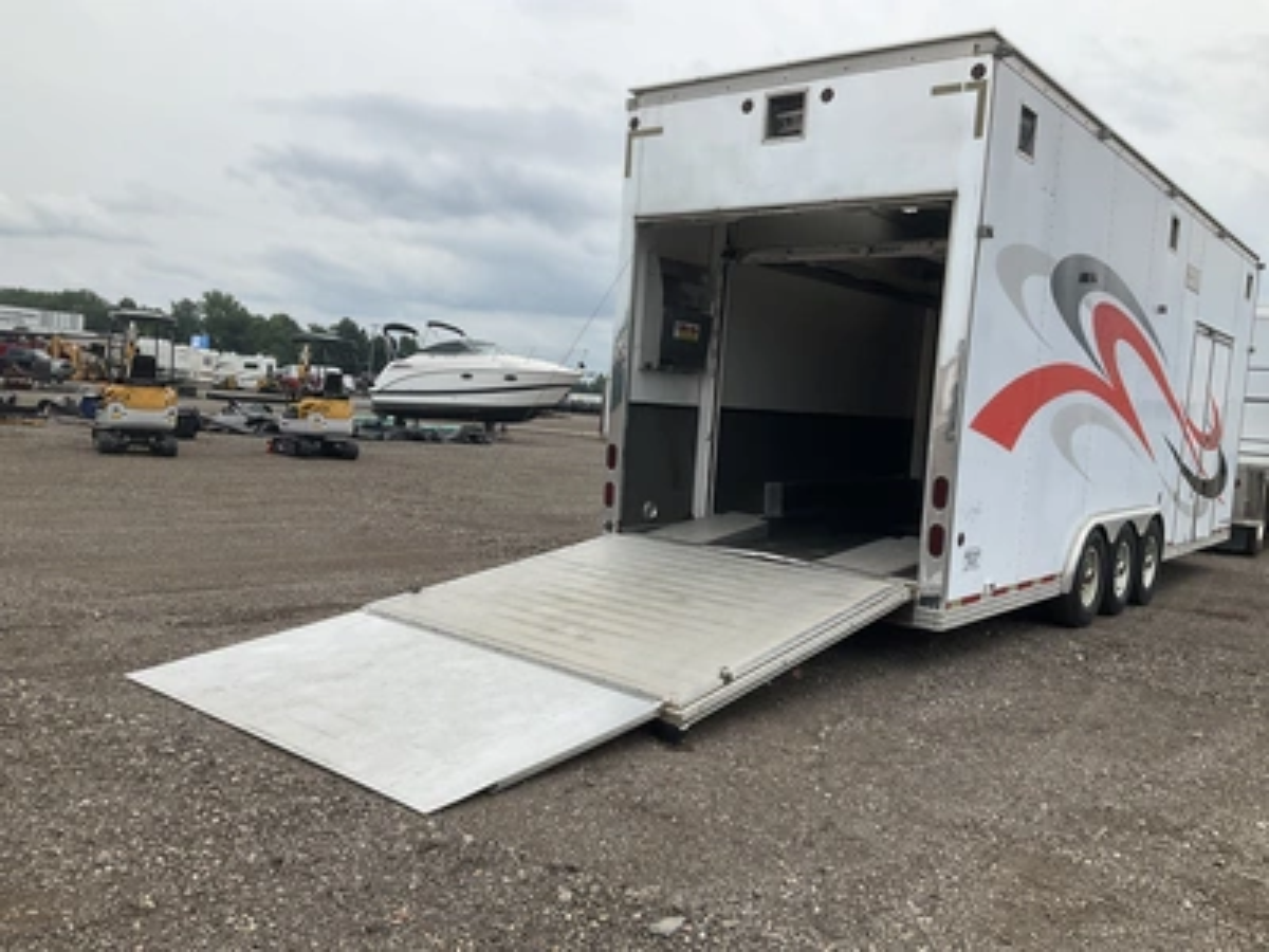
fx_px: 1063
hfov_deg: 61.7
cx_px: 634
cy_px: 476
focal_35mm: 29
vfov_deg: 48.2
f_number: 1.8
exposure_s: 1/1730
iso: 25
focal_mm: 3
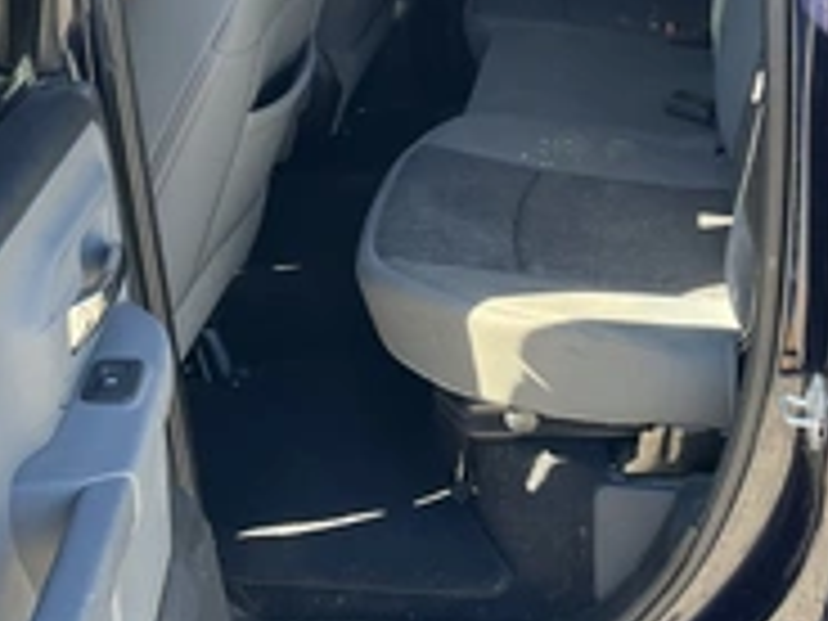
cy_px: 153
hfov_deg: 30.7
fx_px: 1507
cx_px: 428
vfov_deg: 23.1
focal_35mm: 63
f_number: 1.8
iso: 32
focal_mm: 3
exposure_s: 1/122
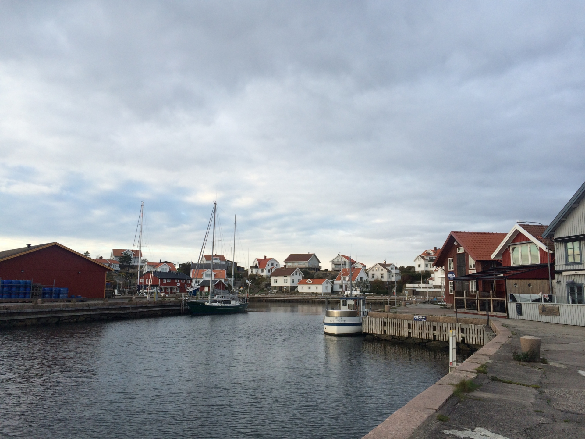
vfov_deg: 48.2
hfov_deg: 61.7
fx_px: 490
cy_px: 220
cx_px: 292
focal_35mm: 29
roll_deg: +1.3
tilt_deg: +8.9
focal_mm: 4.15
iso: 32
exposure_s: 1/402
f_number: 2.2
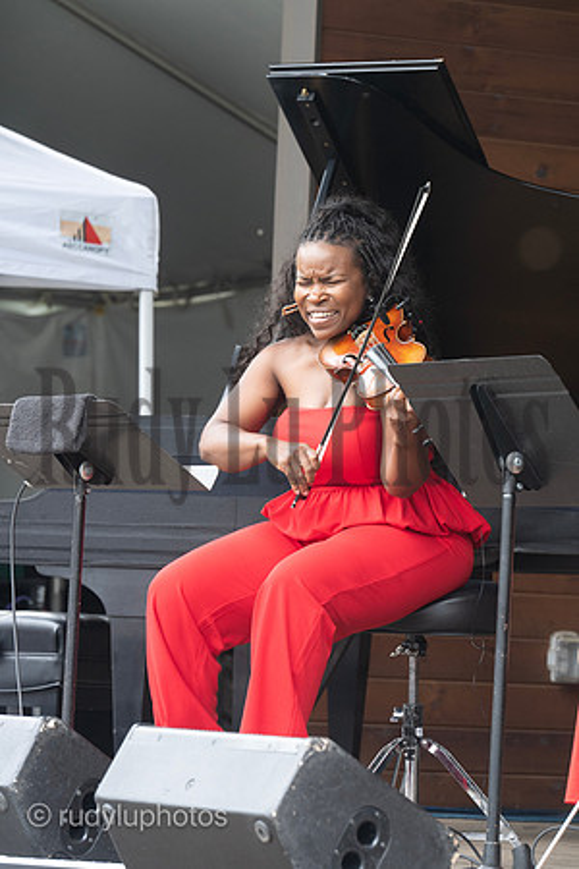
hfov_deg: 7.6
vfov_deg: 11.4
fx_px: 4342
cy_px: 434
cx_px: 290
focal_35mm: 180
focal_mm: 180
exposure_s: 1/250
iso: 1600
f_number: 8
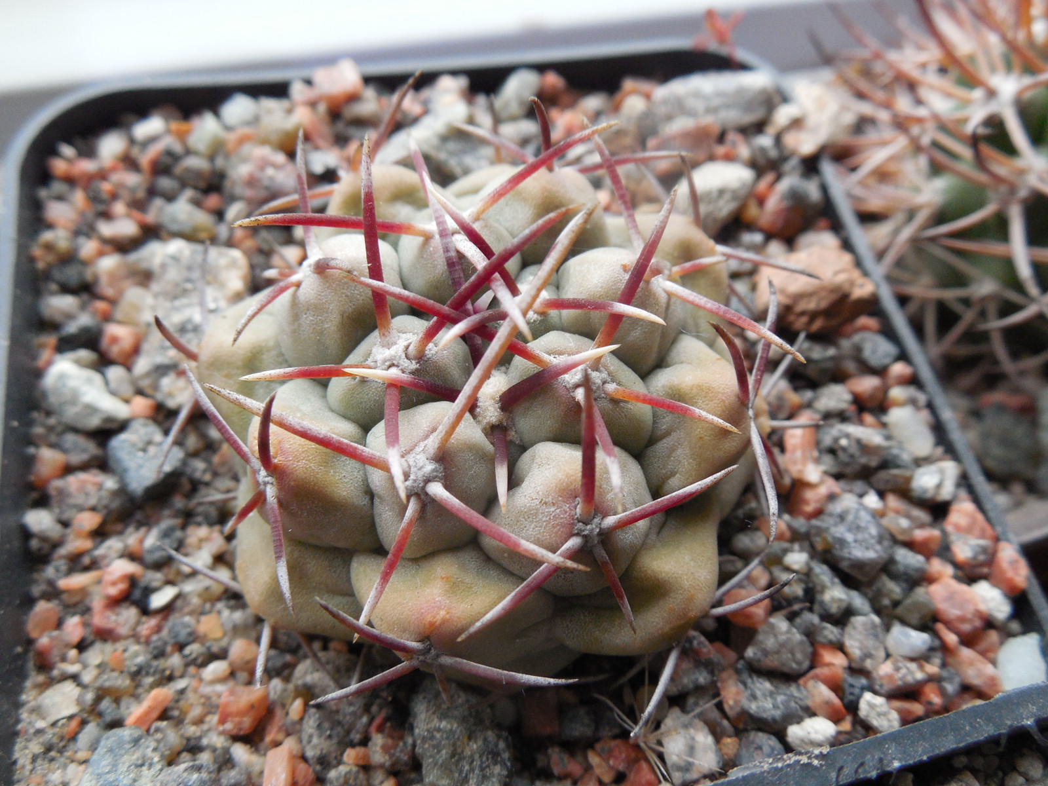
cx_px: 524
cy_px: 393
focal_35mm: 31
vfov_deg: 45.4
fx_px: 939
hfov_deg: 58.4
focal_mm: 5.6
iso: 280
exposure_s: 1/30
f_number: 3.6
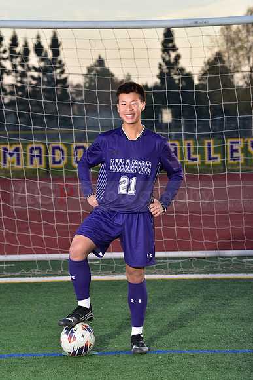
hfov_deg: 10.2
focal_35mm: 135
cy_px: 190
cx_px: 126
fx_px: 1422
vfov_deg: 15.2
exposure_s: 1/250
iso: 400
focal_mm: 135
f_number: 7.1
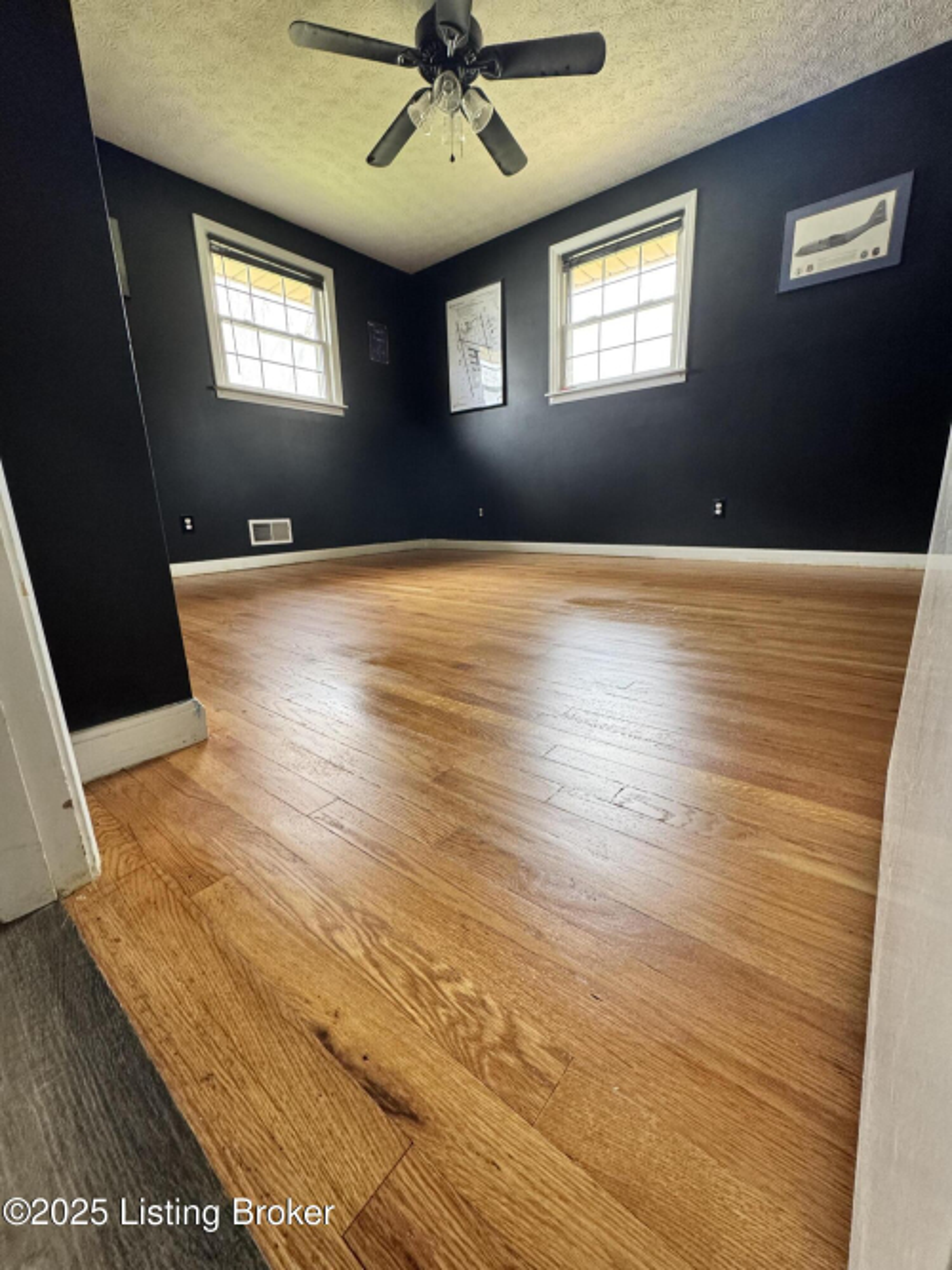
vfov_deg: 102.1
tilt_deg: -14.5
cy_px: 635
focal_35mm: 14
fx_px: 514
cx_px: 476
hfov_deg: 85.7
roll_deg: +1.1
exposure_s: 1/99
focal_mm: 2.22
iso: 320
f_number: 2.2
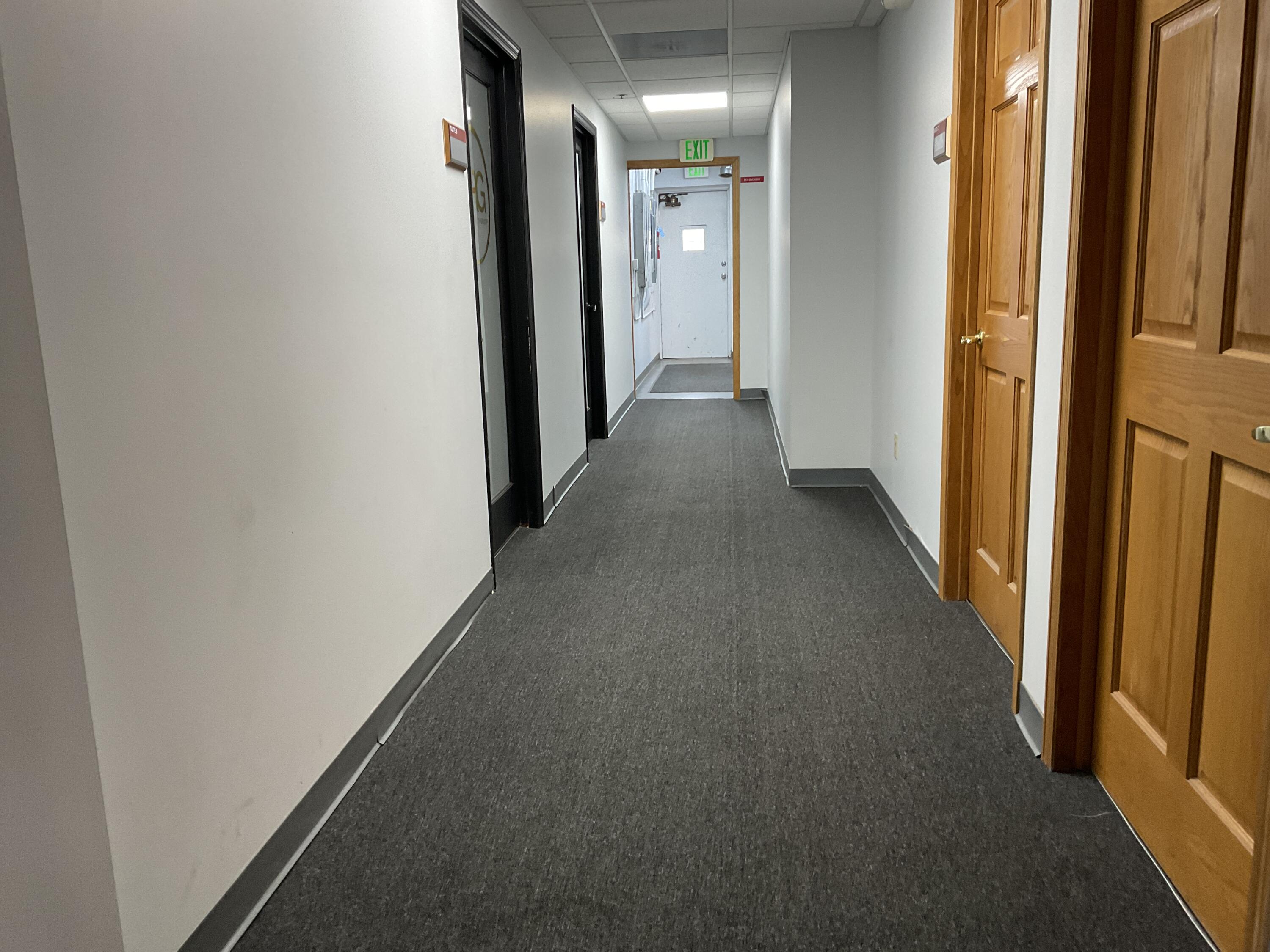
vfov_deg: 48.2
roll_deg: +2.0
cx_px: 635
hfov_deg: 61.7
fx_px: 1064
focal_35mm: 29
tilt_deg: -10.4
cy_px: 476
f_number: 1.8
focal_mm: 3
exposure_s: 1/60
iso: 100
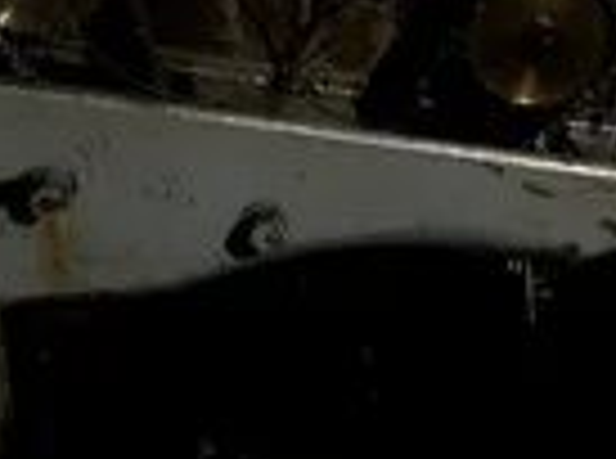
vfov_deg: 16.7
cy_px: -166
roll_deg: +7.3
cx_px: 18
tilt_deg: -16.8
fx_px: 1455
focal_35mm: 82
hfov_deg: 23.0
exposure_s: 1/4
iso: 125
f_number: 1.8
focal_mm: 4
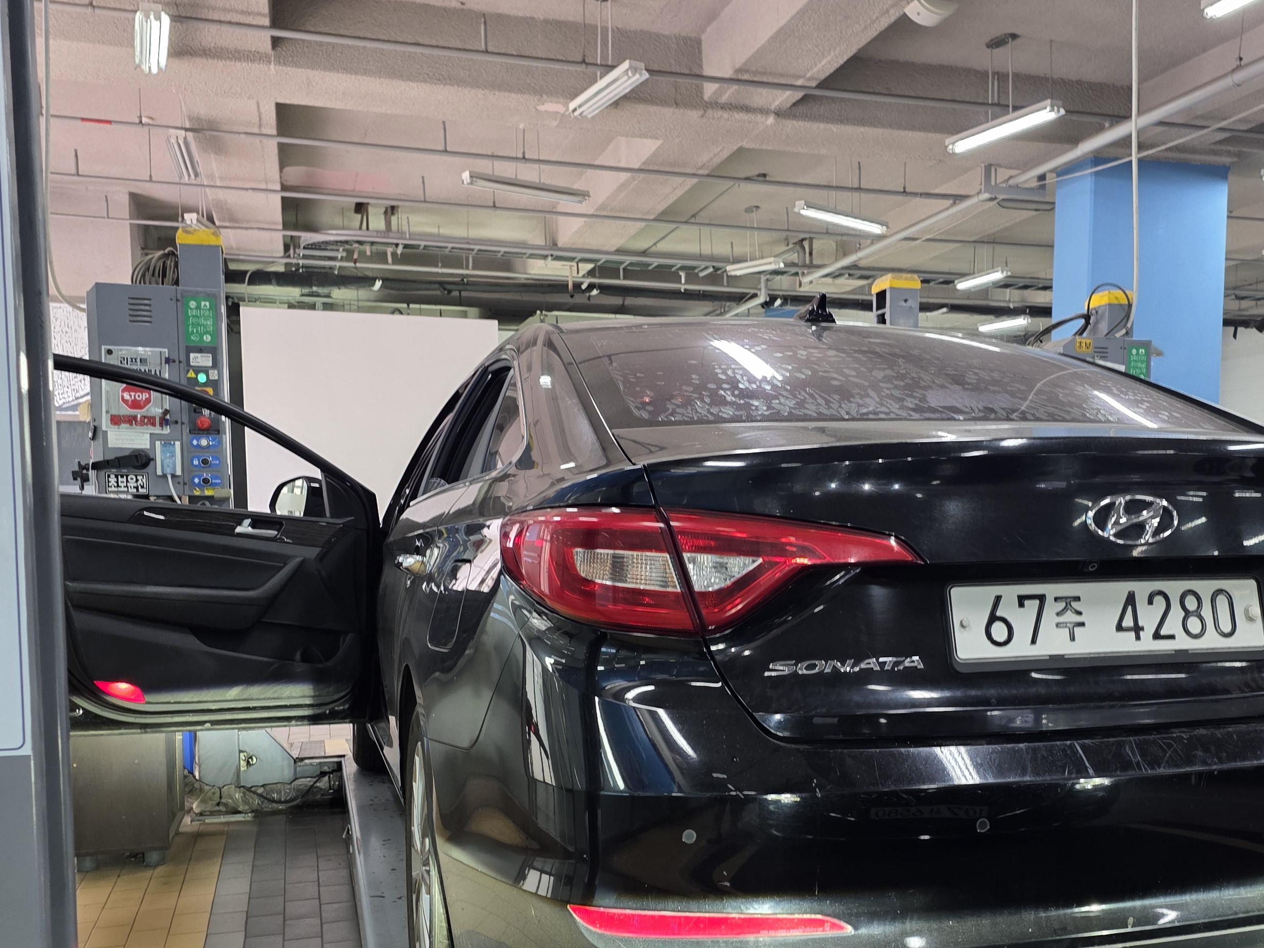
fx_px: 1351
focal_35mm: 37
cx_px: 791
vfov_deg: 38.2
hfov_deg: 49.6
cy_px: 630
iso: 160
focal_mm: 6.25
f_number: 1.7
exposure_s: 1/60
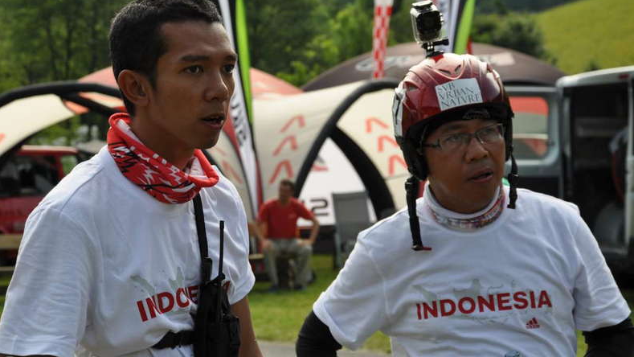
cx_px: 317
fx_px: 1749
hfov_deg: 20.6
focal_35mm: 104
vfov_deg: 11.7
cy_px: 189
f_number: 8
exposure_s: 1/250
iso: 200
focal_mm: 66
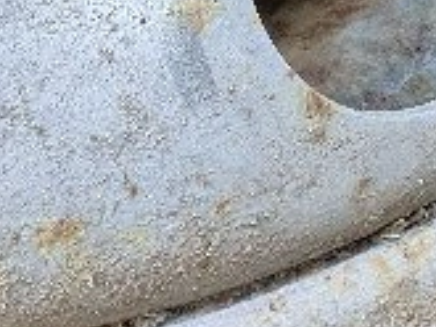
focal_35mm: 139
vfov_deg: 9.6
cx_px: -563
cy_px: 744
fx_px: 1752
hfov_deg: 11.9
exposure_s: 1/100
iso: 400
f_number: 1.8
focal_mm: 5.4
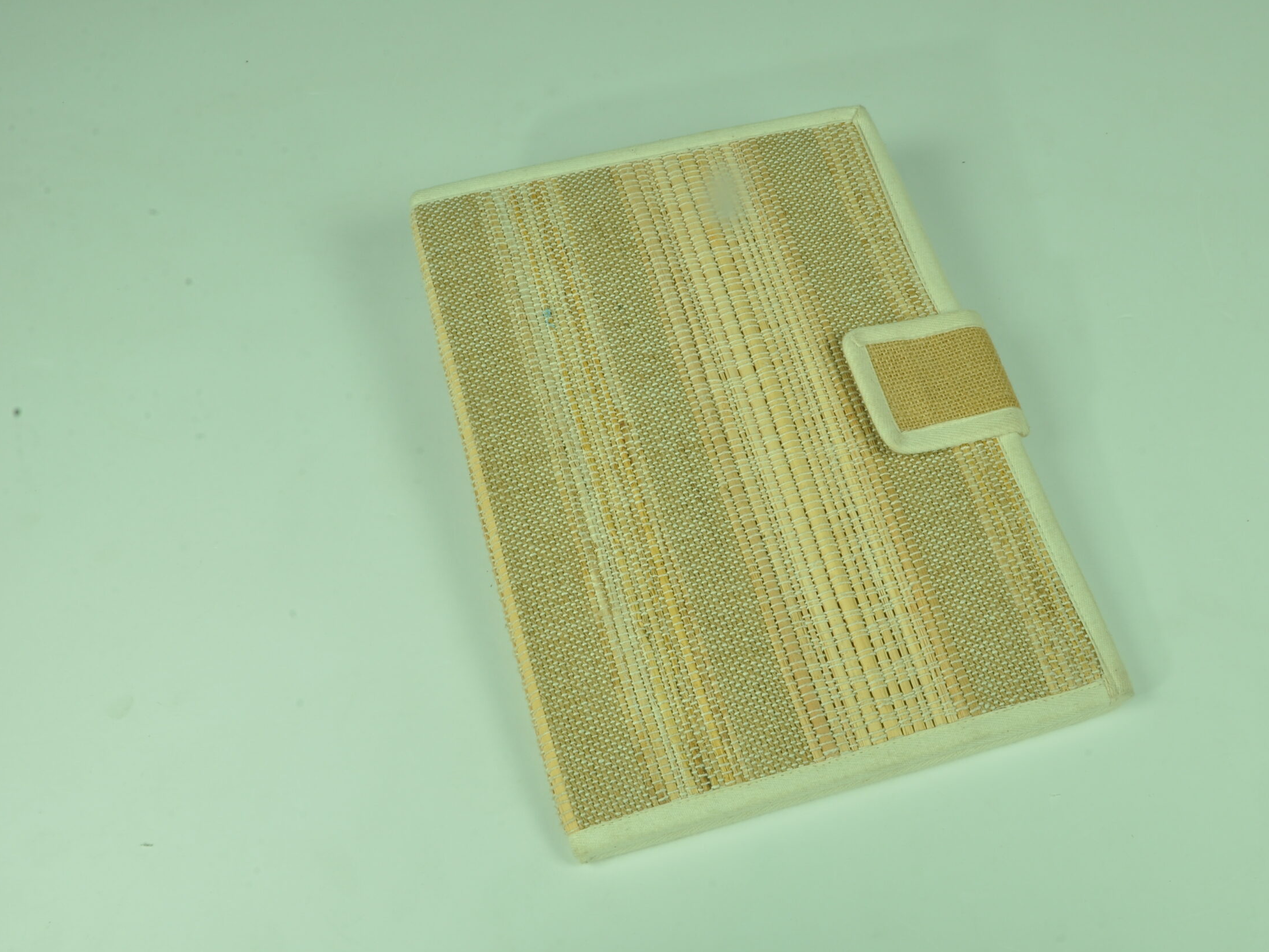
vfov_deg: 35.9
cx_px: 727
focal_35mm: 40
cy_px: 468
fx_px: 1466
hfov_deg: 46.7
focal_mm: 24
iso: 200
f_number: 22
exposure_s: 1/125
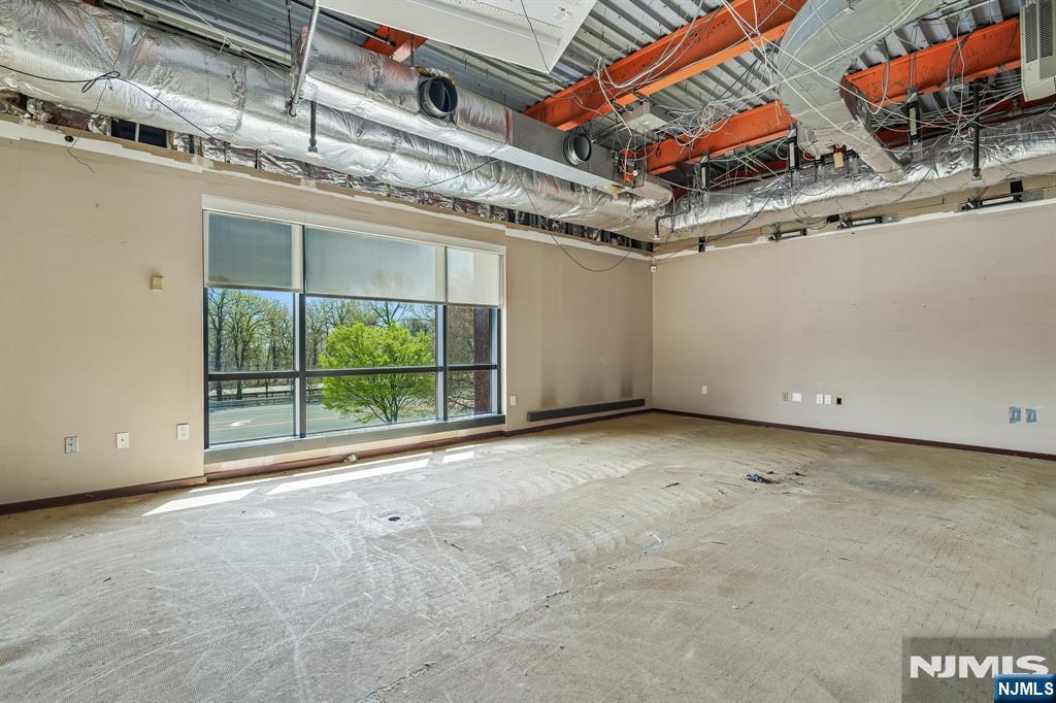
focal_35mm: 16
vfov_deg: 73.7
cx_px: 528
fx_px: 469
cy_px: 352
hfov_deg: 96.8
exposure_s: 1/15
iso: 400
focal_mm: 16
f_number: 8
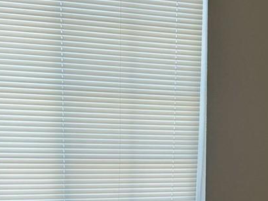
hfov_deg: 20.7
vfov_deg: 14.8
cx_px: 212
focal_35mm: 94
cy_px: 286
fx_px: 727
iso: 100
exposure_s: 1/121
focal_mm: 6.76
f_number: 1.78
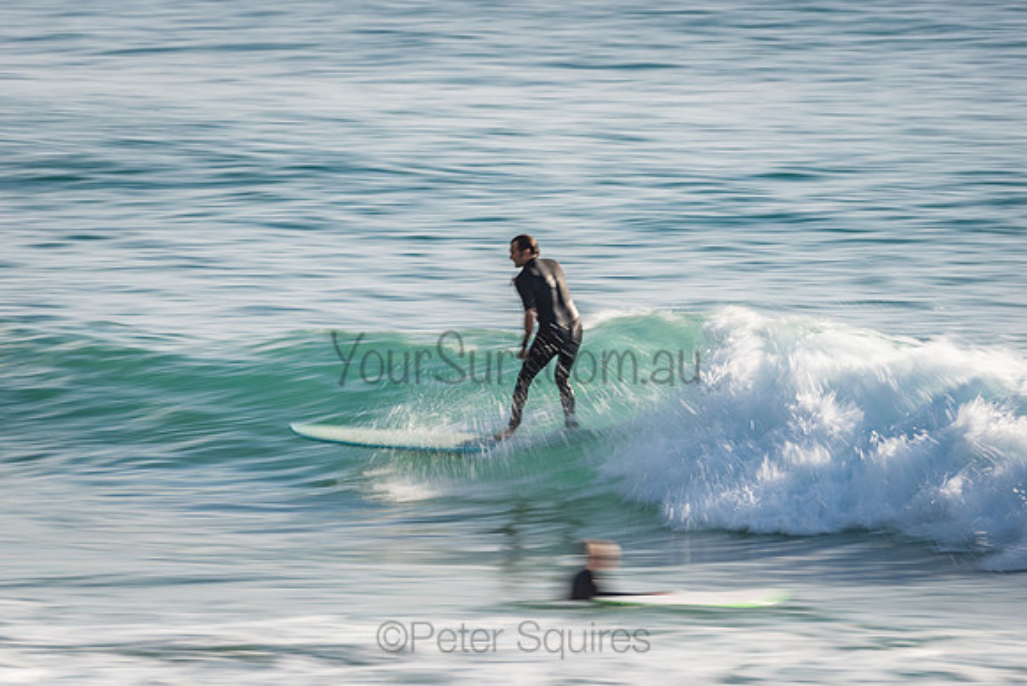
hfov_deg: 4.1
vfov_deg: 2.8
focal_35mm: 500
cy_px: 343
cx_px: 514
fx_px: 14267
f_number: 13
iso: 31
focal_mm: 500
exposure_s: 1/20
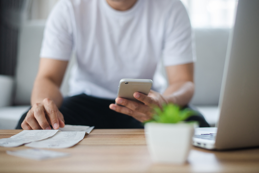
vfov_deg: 27.0
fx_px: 360
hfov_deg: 39.6
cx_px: 130
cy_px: 86
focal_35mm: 50
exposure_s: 1/250
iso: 320
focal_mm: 50
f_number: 2.2
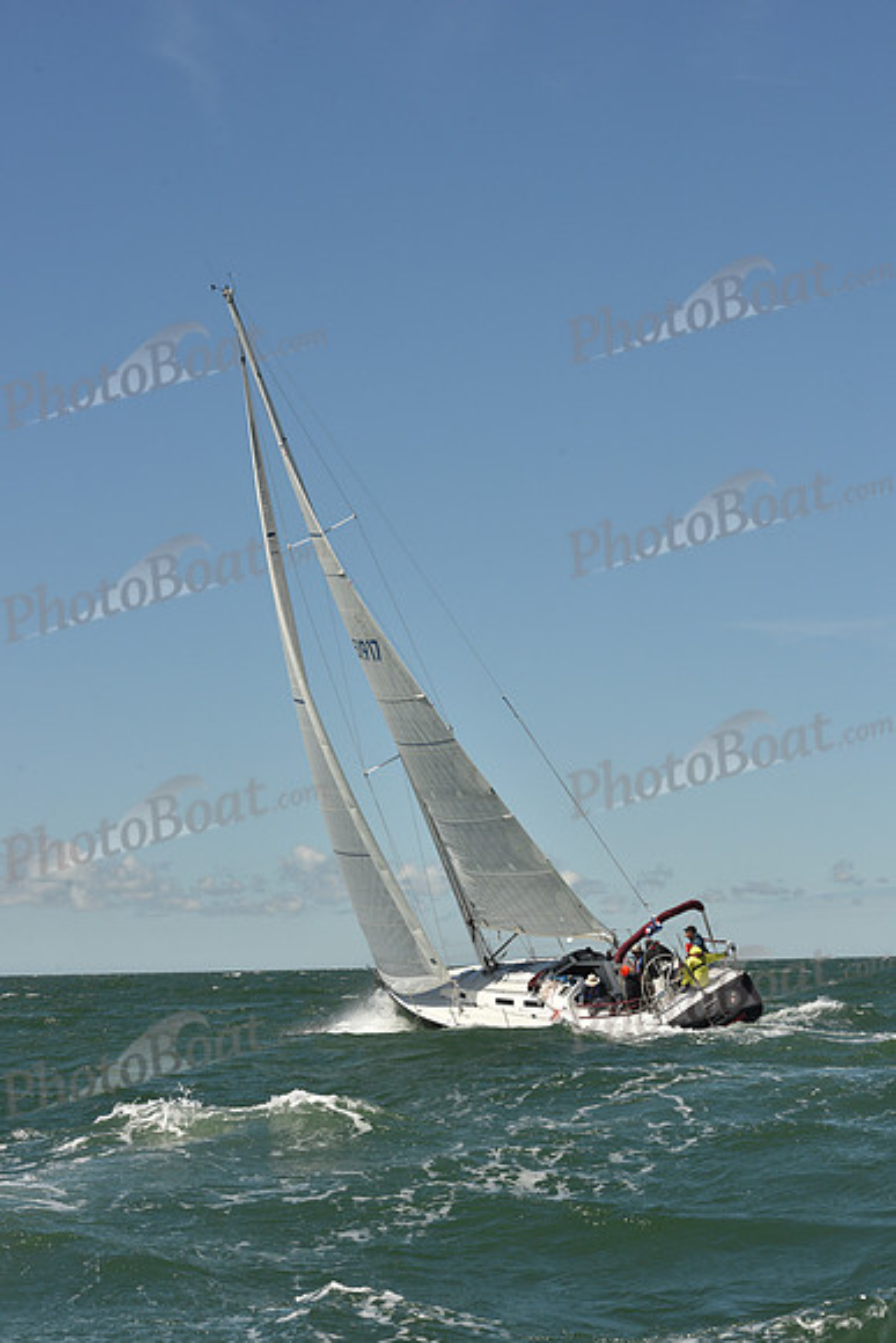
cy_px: 672
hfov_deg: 19.5
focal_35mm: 70
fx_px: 2612
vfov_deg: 28.8
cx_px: 448
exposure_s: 1/800
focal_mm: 70
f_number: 13
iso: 320
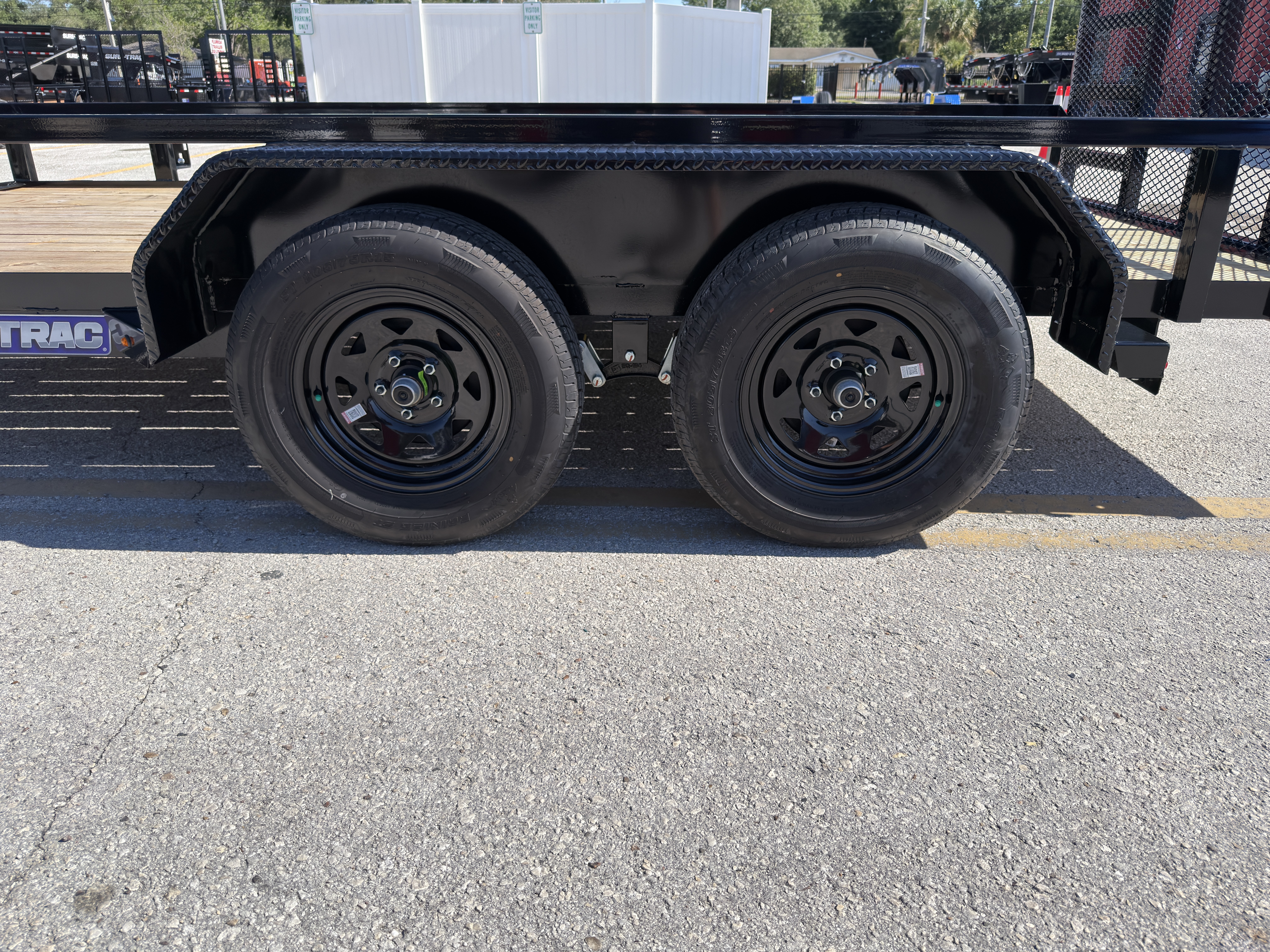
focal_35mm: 24
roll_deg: +0.4
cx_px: 635
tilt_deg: -24.8
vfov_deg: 56.8
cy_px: 476
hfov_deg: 71.6
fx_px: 881
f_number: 1.78
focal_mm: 6.76
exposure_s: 1/4386
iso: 80
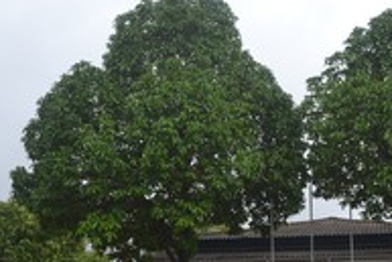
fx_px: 763
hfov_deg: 28.6
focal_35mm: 70
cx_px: 270
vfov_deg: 19.3
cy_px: 201
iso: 100
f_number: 5.6
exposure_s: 1/125
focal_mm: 20
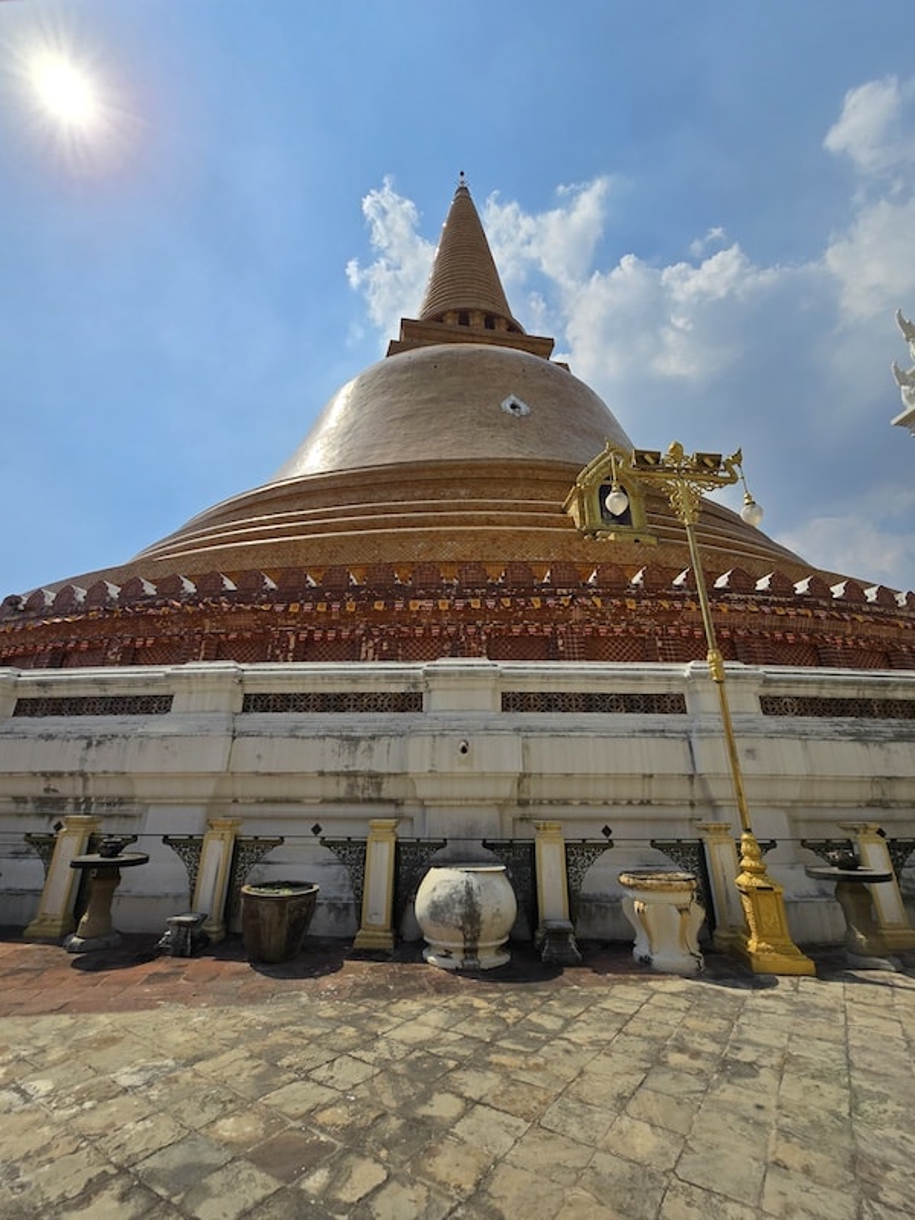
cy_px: 610
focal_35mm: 13
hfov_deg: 89.9
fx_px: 458
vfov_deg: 106.2
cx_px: 458
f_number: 2.2
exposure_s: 1/7732
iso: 50
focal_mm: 2.2
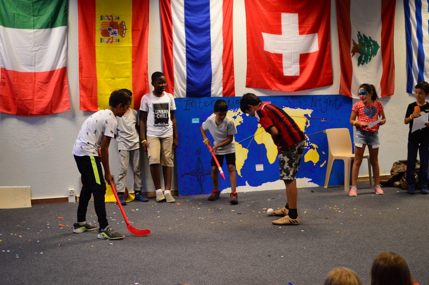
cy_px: 142
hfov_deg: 37.9
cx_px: 214
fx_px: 625
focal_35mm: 52
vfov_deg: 25.7
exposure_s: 1/60
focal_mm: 35
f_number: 1.8
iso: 1600
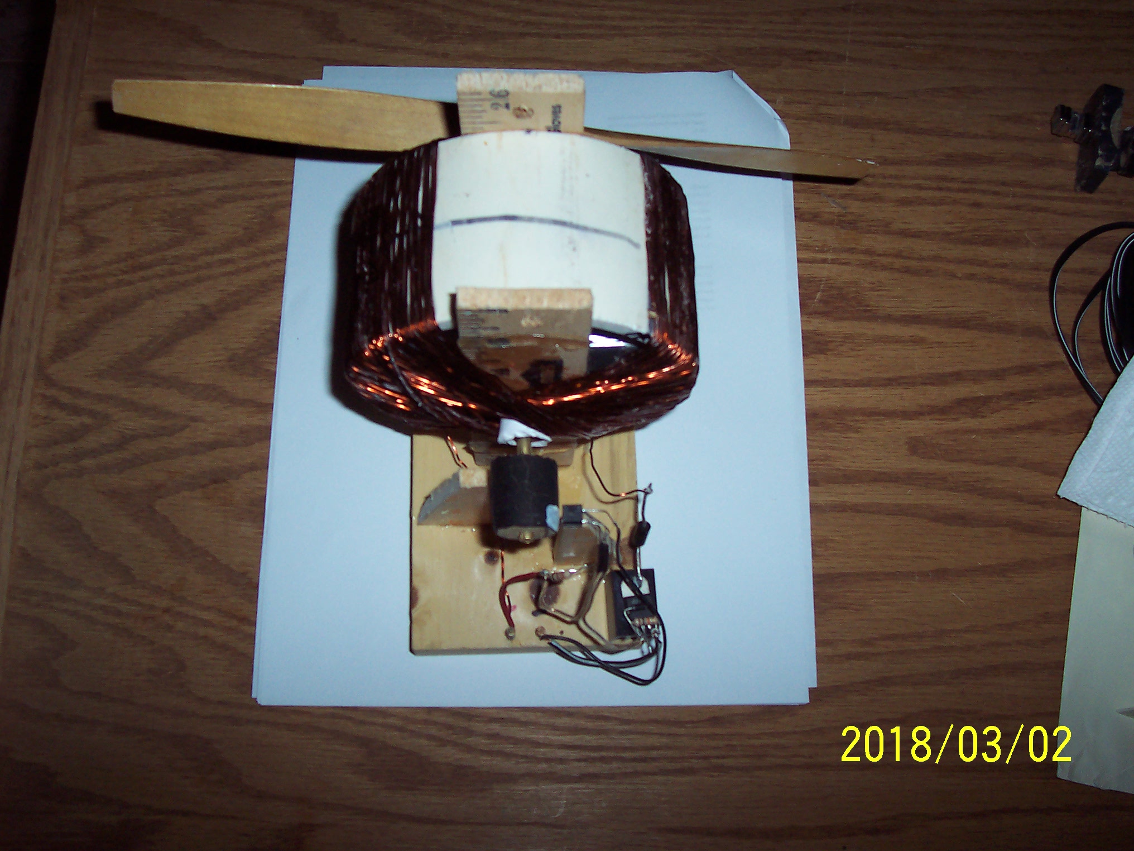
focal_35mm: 37
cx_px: 567
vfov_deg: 38.7
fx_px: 1212
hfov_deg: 50.1
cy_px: 426
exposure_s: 1/60
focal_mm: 5.6
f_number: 2.8
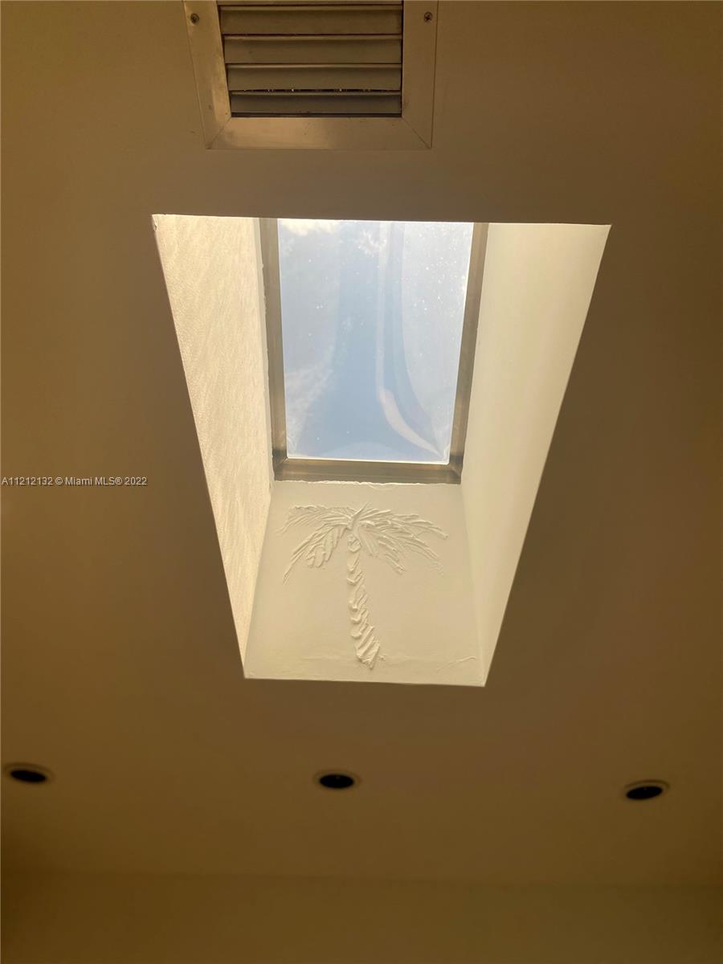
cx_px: 362
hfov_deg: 53.1
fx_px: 724
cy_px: 482
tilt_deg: +45.4
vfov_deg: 67.3
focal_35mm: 26
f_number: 1.8
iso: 32
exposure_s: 1/600
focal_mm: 4.25
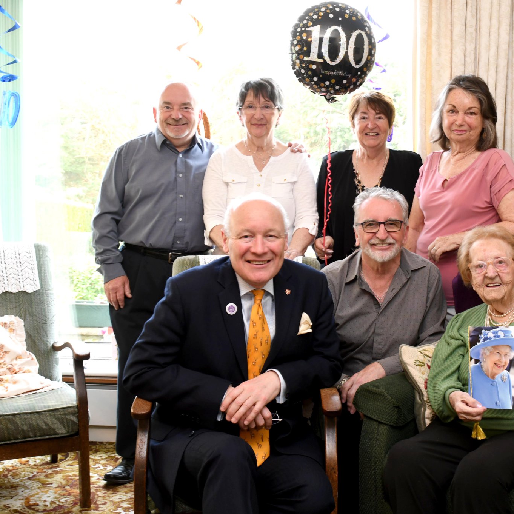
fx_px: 773
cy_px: 257
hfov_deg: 36.2
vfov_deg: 36.8
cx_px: 368
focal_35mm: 46
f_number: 6.3
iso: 640
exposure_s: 1/50
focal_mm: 24
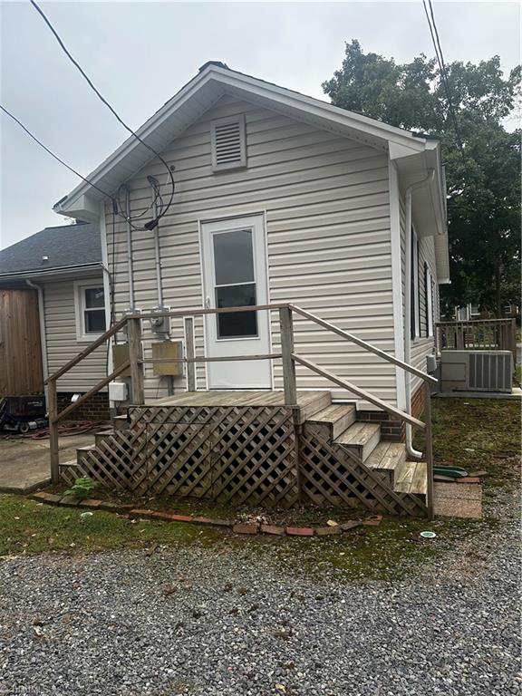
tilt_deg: -1.3
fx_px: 483
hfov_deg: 56.8
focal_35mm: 24
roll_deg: +2.0
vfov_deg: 71.6
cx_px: 261
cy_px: 348
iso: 80
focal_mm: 6.86
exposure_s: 1/1040
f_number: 1.78
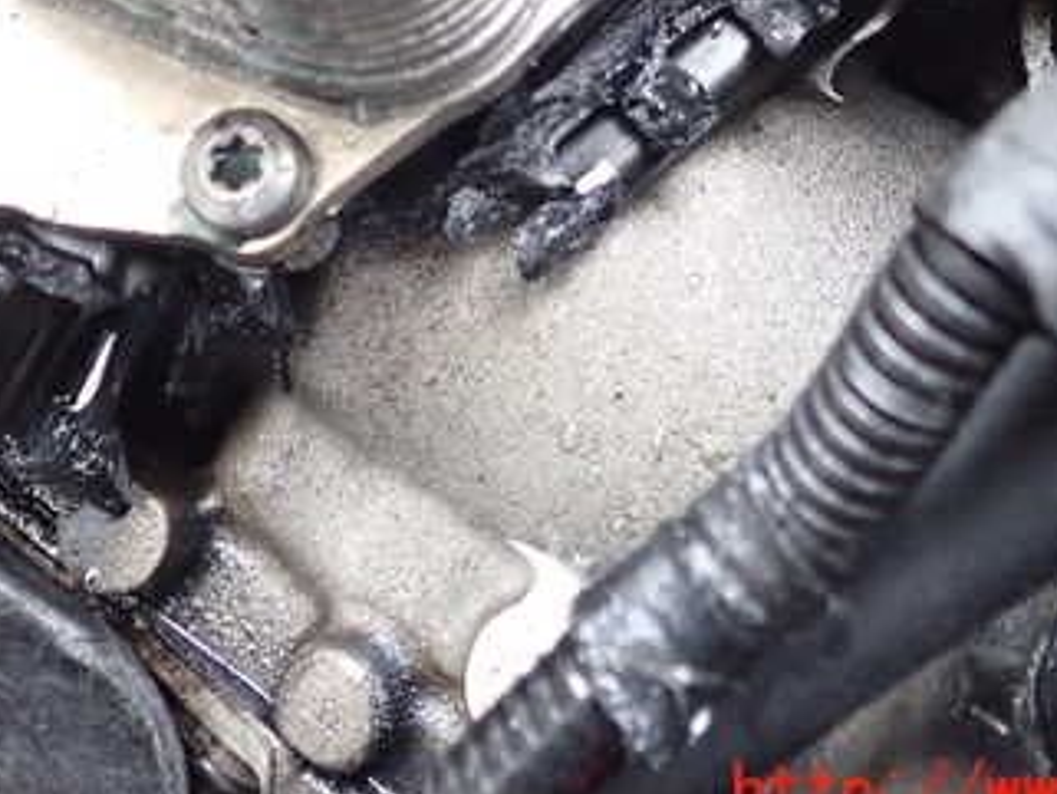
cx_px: 487
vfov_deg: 25.4
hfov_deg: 34.3
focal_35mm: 56
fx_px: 1711
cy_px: 96
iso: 640
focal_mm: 5.4
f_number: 2.3
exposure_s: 1/30
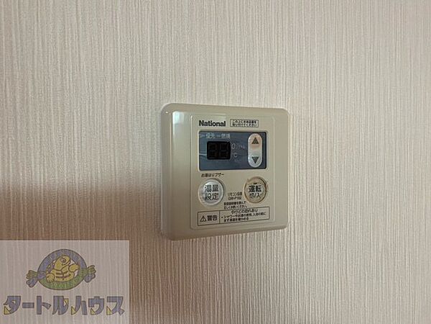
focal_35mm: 26
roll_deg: +1.2
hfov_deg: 67.3
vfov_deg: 53.1
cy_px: 162
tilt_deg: -1.5
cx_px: 216
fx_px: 324
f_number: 1.8
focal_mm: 4.25
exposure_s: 1/60
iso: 200
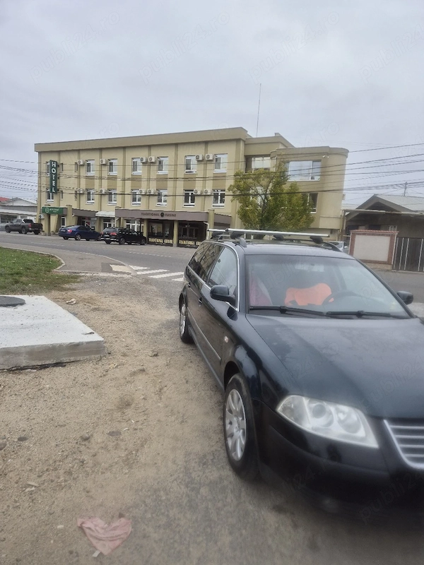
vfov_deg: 73.9
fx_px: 376
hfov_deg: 58.9
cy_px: 282
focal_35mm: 23
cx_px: 212
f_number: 1.8
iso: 25
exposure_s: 1/714
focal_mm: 5.4
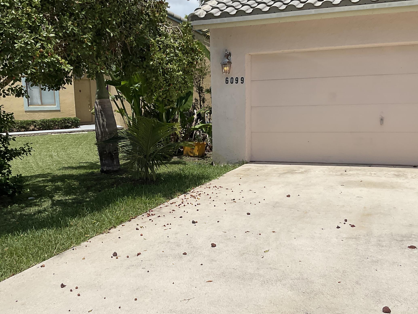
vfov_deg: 34.3
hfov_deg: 44.8
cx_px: 197
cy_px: 186
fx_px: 507
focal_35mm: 42
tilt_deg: -10.1
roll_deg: +0.6
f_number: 1.8
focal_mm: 3
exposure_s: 1/5263
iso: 20
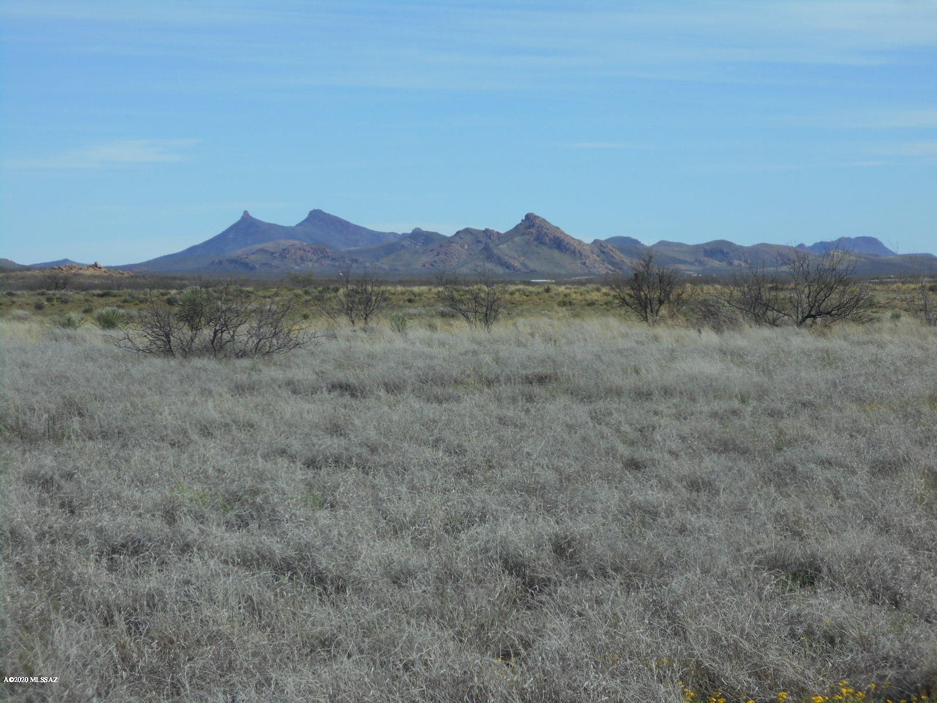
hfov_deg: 20.0
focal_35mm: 98
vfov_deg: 15.1
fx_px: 2653
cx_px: 468
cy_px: 352
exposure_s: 1/640
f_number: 5.5
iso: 80
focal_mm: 17.6
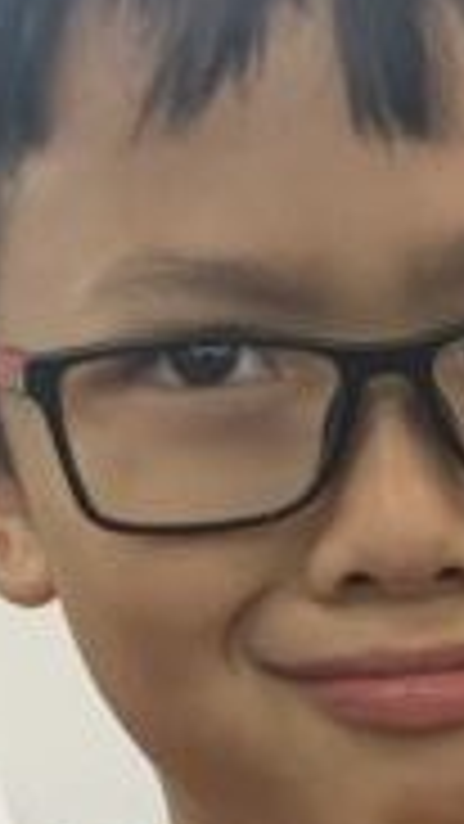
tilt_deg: -9.8
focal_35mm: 155
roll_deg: +3.0
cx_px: 689
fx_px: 3389
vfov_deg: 13.1
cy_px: 1270
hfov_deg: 7.7
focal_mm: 4.25
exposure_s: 1/104
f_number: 1.8
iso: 100
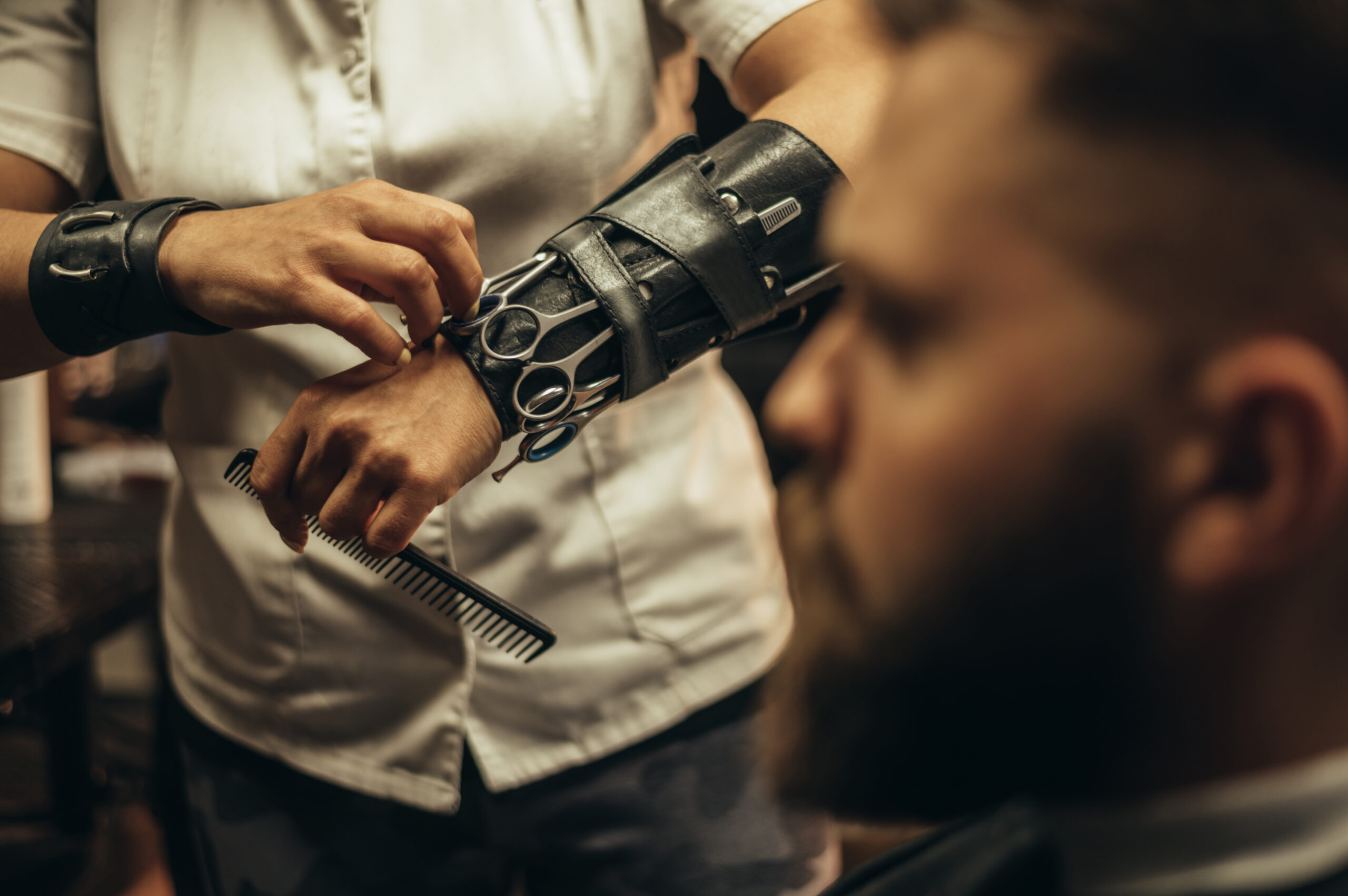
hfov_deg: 39.6
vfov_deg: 27.0
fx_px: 1871
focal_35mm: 50
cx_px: 674
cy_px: 448
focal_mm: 50
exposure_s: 1/80
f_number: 1.8
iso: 320
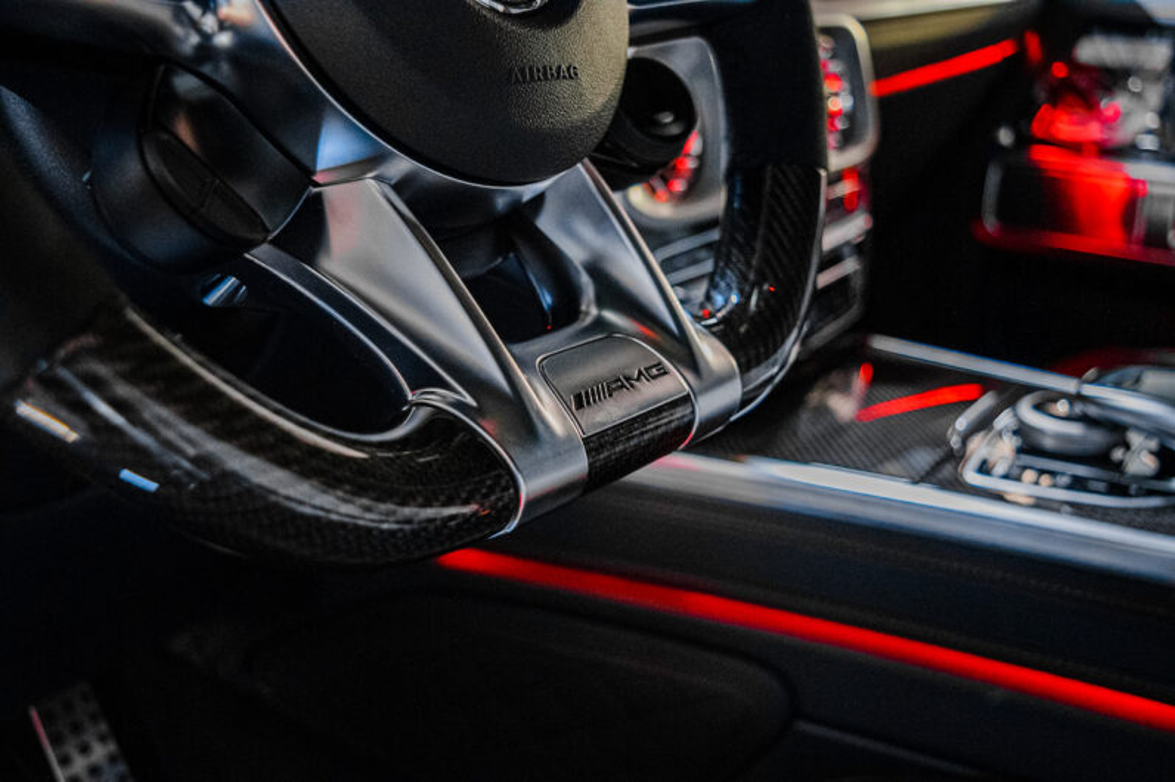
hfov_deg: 49.6
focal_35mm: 39
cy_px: 391
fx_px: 1272
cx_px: 588
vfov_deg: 34.2
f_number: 4
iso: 3200
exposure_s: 1/13
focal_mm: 26
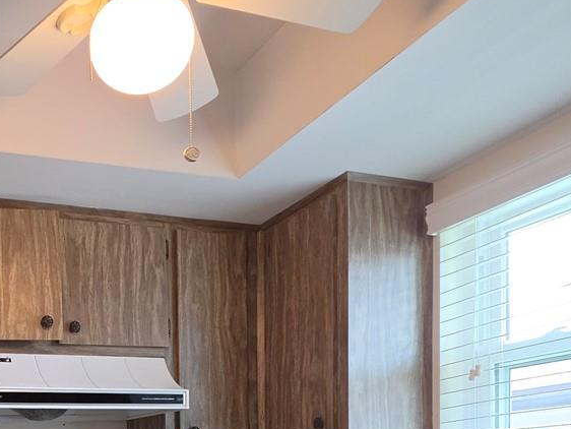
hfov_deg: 44.8
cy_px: 500
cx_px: 42
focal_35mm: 37
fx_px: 611
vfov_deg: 32.7
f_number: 1.9
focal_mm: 2.2
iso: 125
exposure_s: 1/120
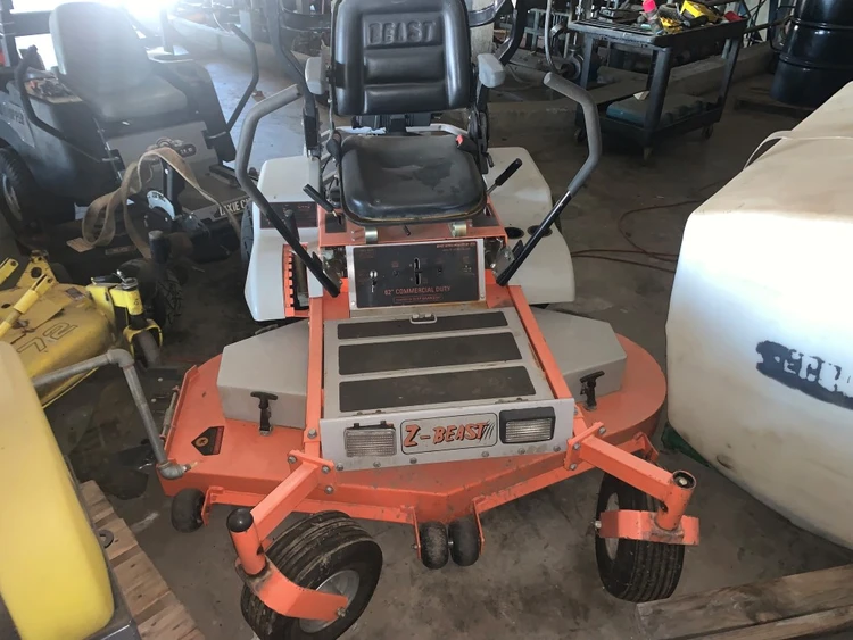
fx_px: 641
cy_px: 320
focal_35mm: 26
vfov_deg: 53.1
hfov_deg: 67.3
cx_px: 426
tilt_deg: -32.9
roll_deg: -1.4
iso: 125
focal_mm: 4.25
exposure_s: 1/11
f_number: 1.8
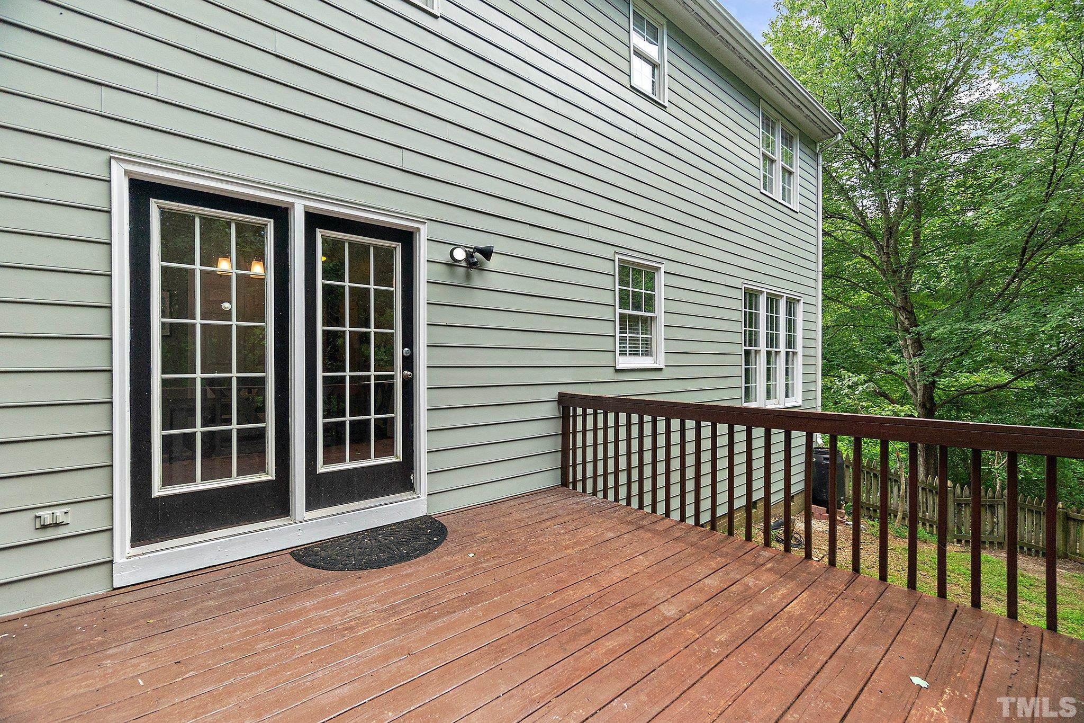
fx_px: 452
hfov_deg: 100.4
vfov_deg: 77.3
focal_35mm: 15
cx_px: 542
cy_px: 362
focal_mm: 10
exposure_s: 1/160
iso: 200
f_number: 4
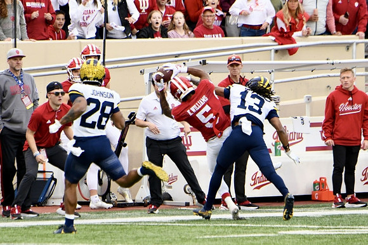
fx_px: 4904
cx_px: 184
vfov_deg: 2.9
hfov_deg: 4.3
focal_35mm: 480
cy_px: 122
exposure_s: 1/1000
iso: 2000
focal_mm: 320
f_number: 5.6
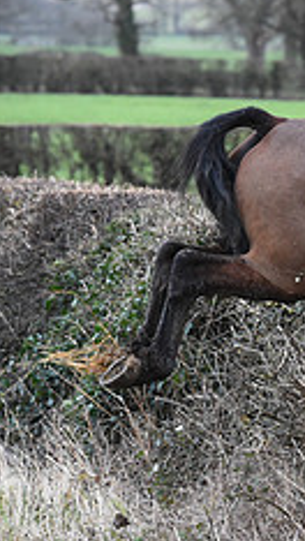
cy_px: 284
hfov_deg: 2.9
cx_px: 652
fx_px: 5954
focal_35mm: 415
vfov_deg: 5.2
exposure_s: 1/1250
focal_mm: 160
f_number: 5.6
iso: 3600
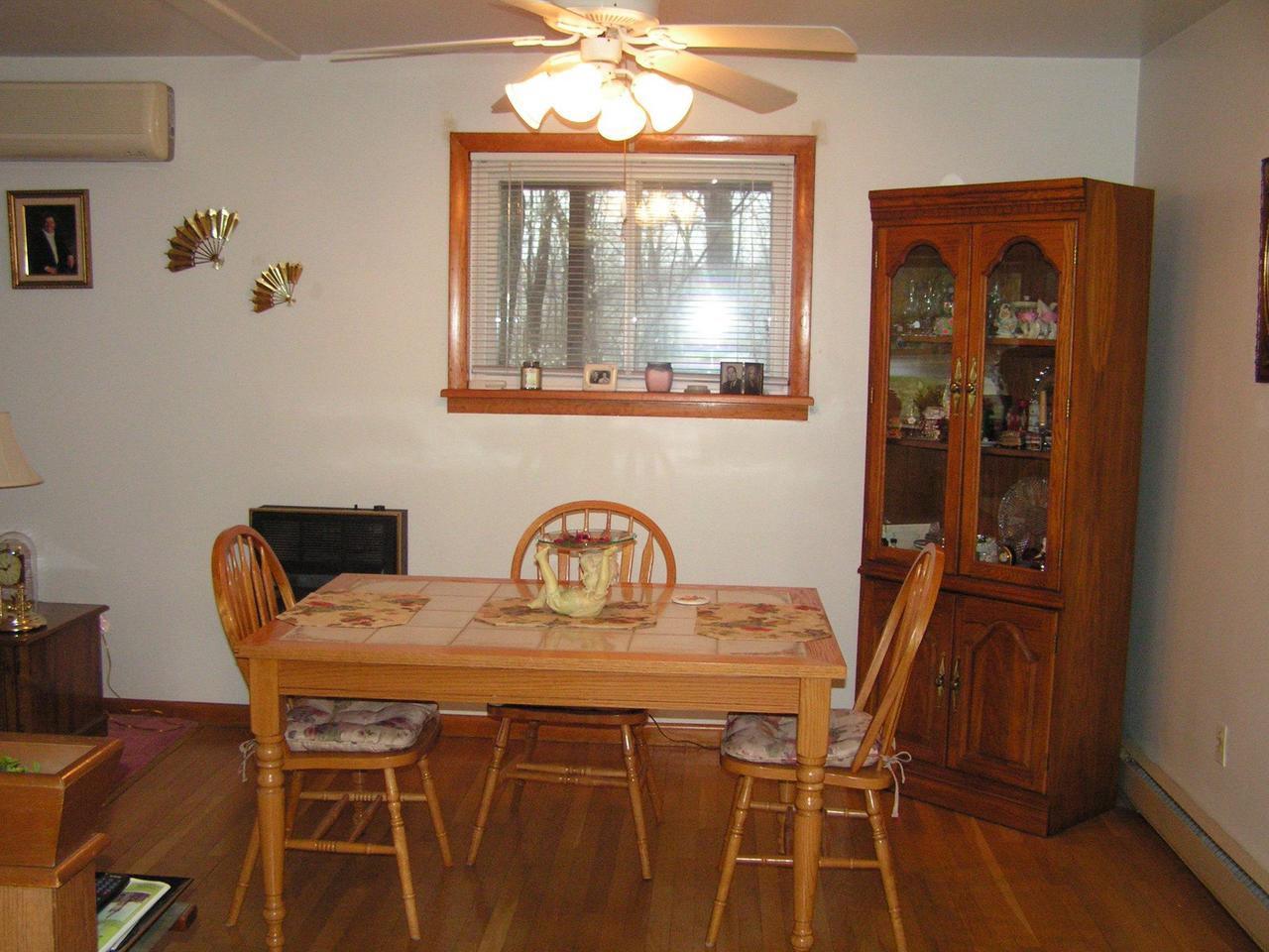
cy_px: 476
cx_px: 634
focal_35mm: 38
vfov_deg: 37.7
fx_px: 1393
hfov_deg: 49.0
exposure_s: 1/40
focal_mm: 6.3
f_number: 2.8
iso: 200
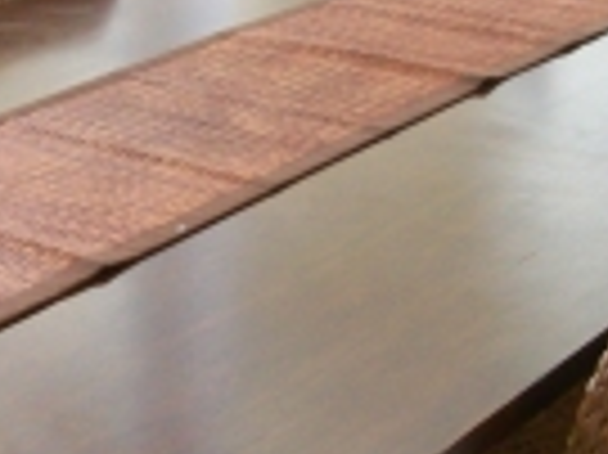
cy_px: 288
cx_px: 54
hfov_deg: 18.1
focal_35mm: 107
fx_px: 1878
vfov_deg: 13.8
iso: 160
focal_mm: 6
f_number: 2.7
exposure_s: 1/11.4
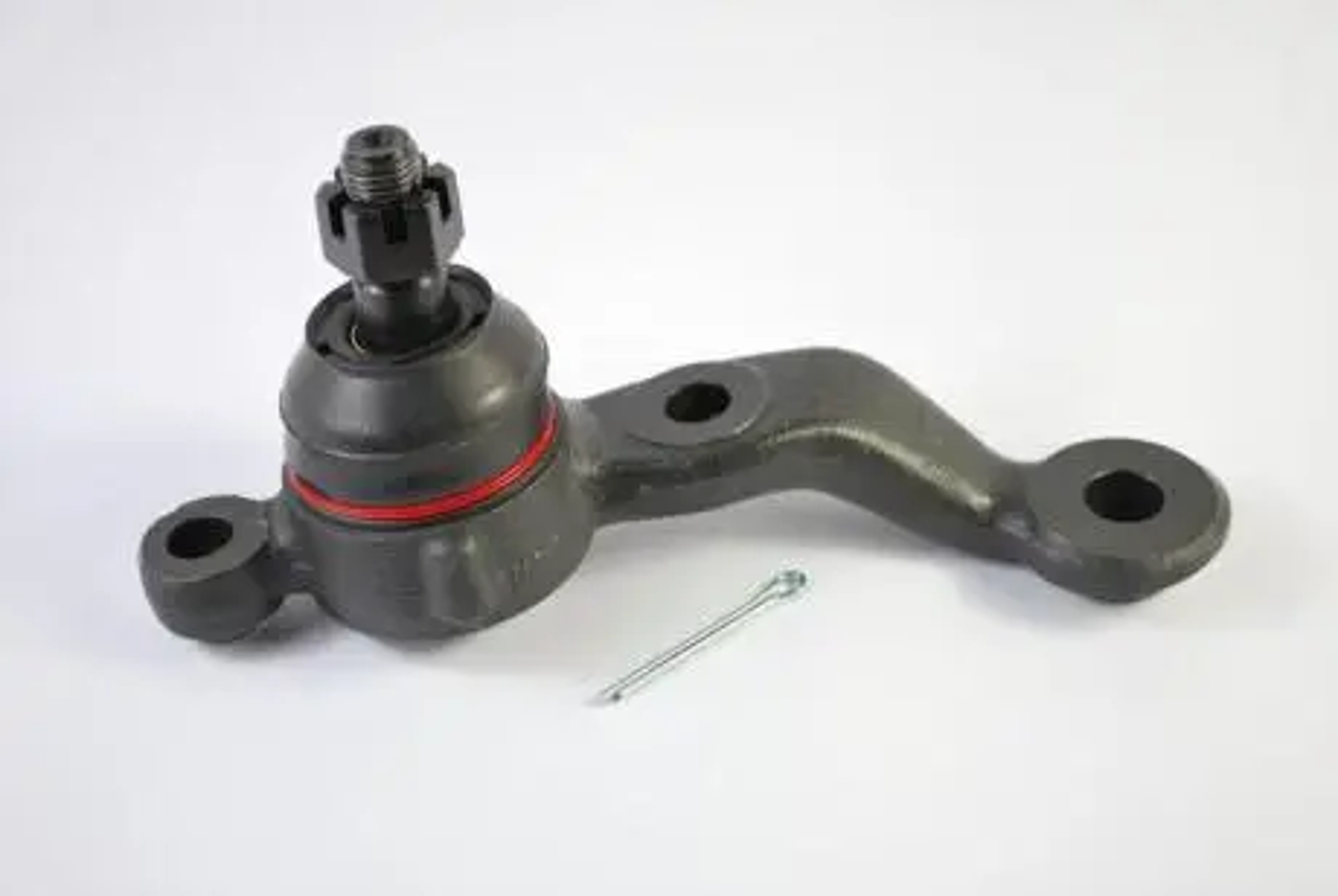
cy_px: 448
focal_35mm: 78
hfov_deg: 26.0
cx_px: 669
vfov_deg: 17.5
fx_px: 2903
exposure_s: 1/30
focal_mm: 52
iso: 140
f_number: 5.6
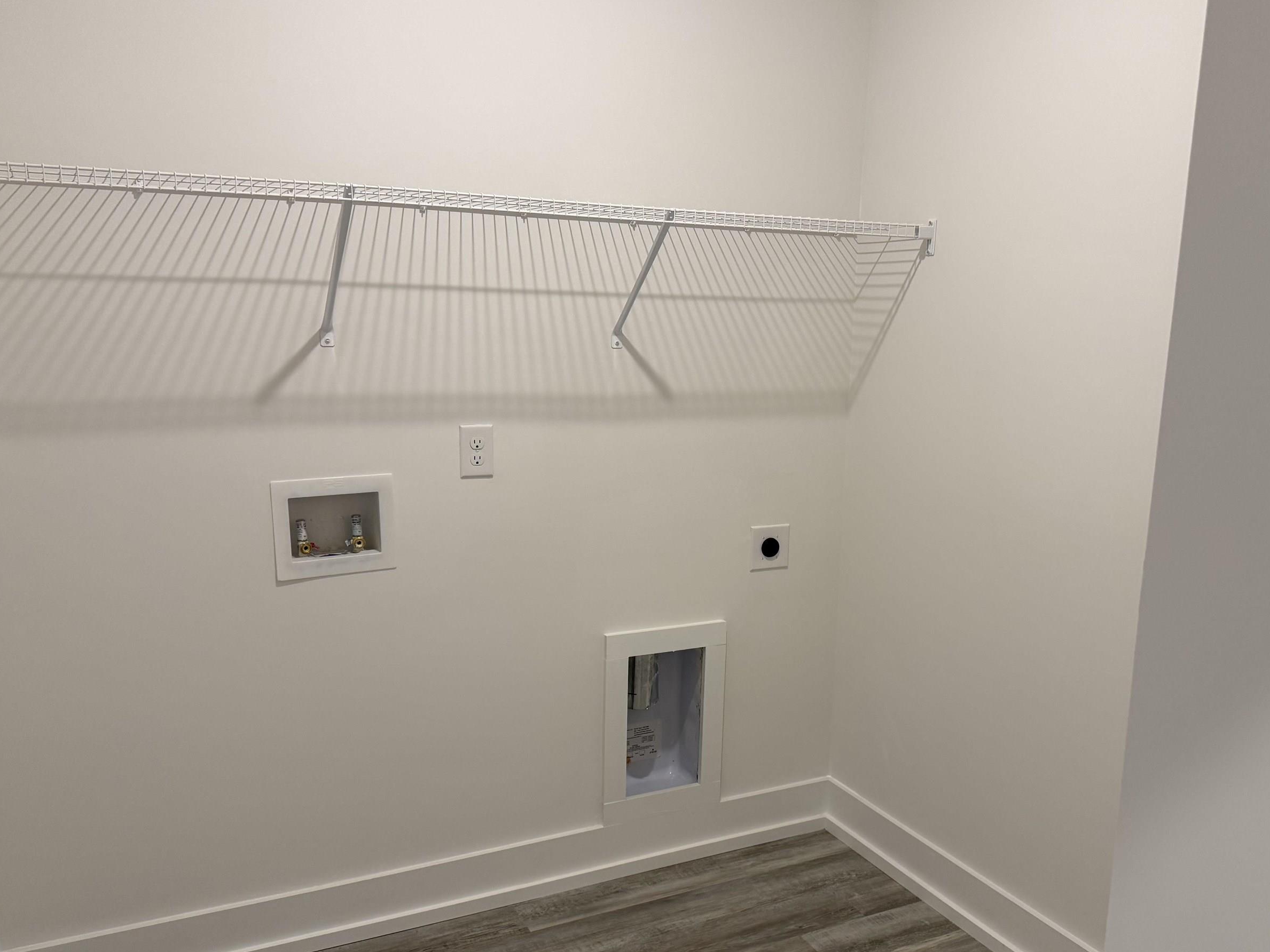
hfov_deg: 58.2
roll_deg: -1.6
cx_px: 704
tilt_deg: -11.0
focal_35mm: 31
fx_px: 1137
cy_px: 519
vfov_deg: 45.4
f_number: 1.78
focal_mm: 6.76
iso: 200
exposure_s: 1/120
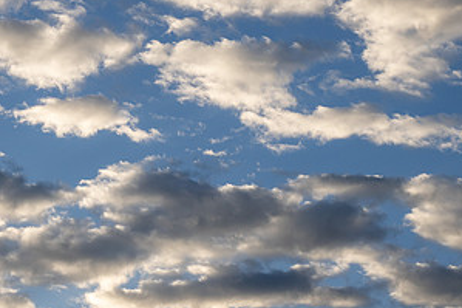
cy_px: 91
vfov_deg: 10.1
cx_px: 53
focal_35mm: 136
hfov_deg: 14.9
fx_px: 1744
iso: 100
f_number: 14
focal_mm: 70
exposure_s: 1/250
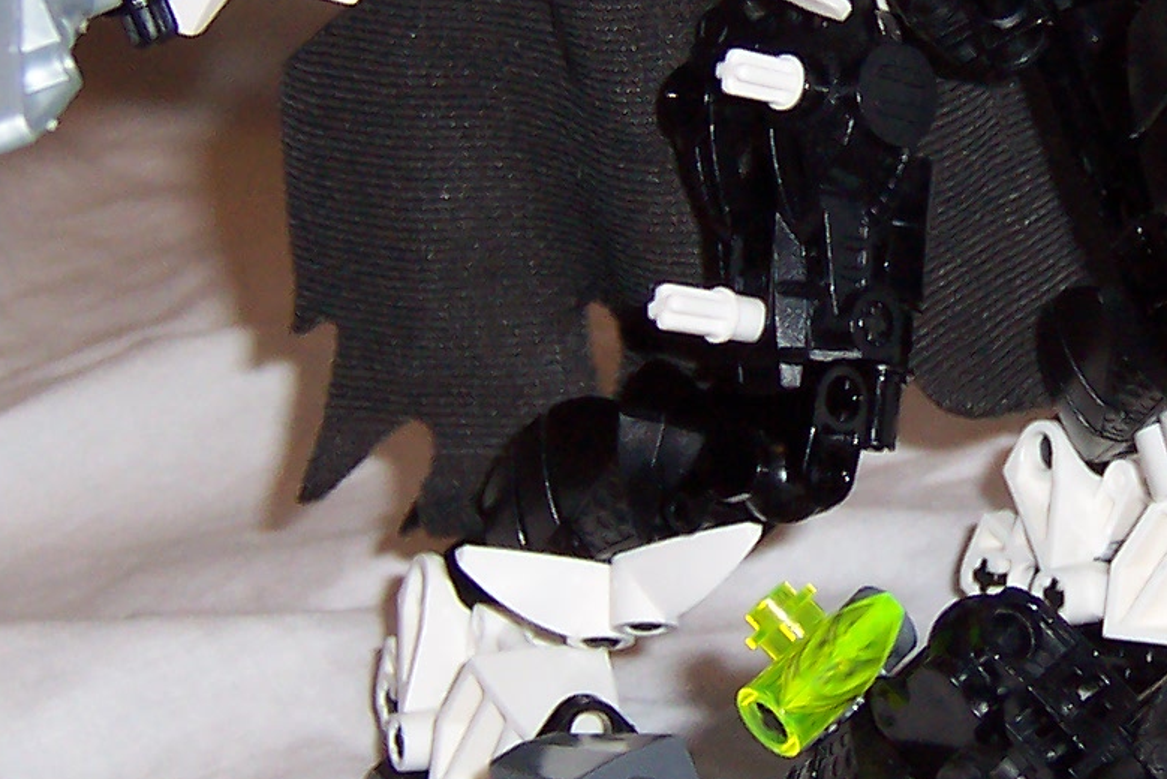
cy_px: 145
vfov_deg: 9.7
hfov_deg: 14.3
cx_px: 1134
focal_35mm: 141
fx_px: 4572
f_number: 3.4
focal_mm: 8
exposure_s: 1/60
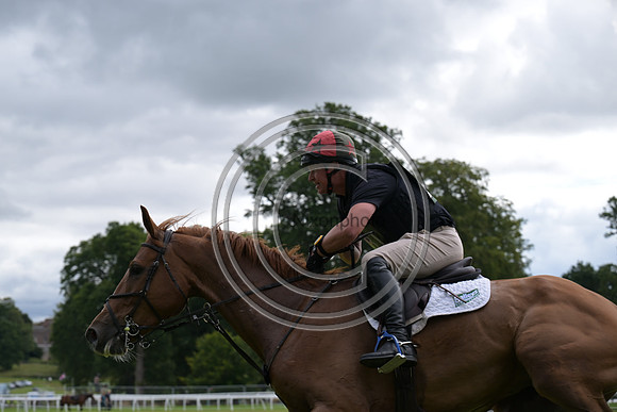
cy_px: 206
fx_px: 1971
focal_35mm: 115
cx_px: 308
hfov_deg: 17.8
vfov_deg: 11.9
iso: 400
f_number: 5.6
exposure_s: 1/1250
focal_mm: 115
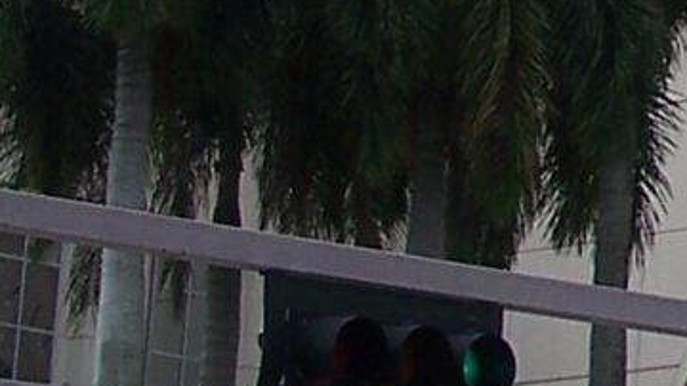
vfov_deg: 4.2
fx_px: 5225
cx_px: 1525
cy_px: -166
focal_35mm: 287
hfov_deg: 7.2
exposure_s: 1/640
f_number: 2.8
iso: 64
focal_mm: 7.8
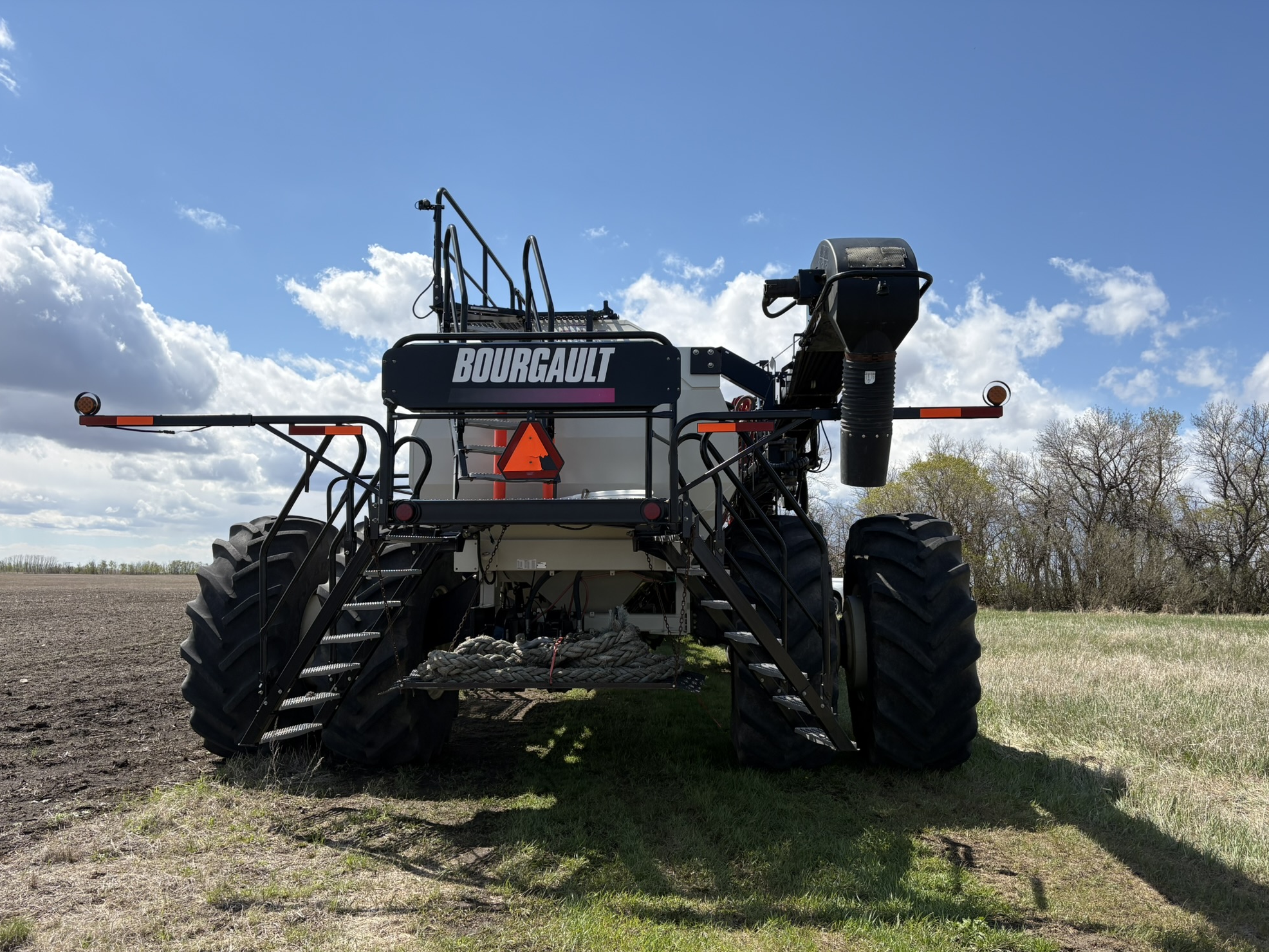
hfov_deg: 65.3
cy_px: 490
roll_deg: -1.5
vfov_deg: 51.3
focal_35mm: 27
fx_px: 990
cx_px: 645
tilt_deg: +5.7
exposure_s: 1/4608
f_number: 1.6
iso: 50
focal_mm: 5.96
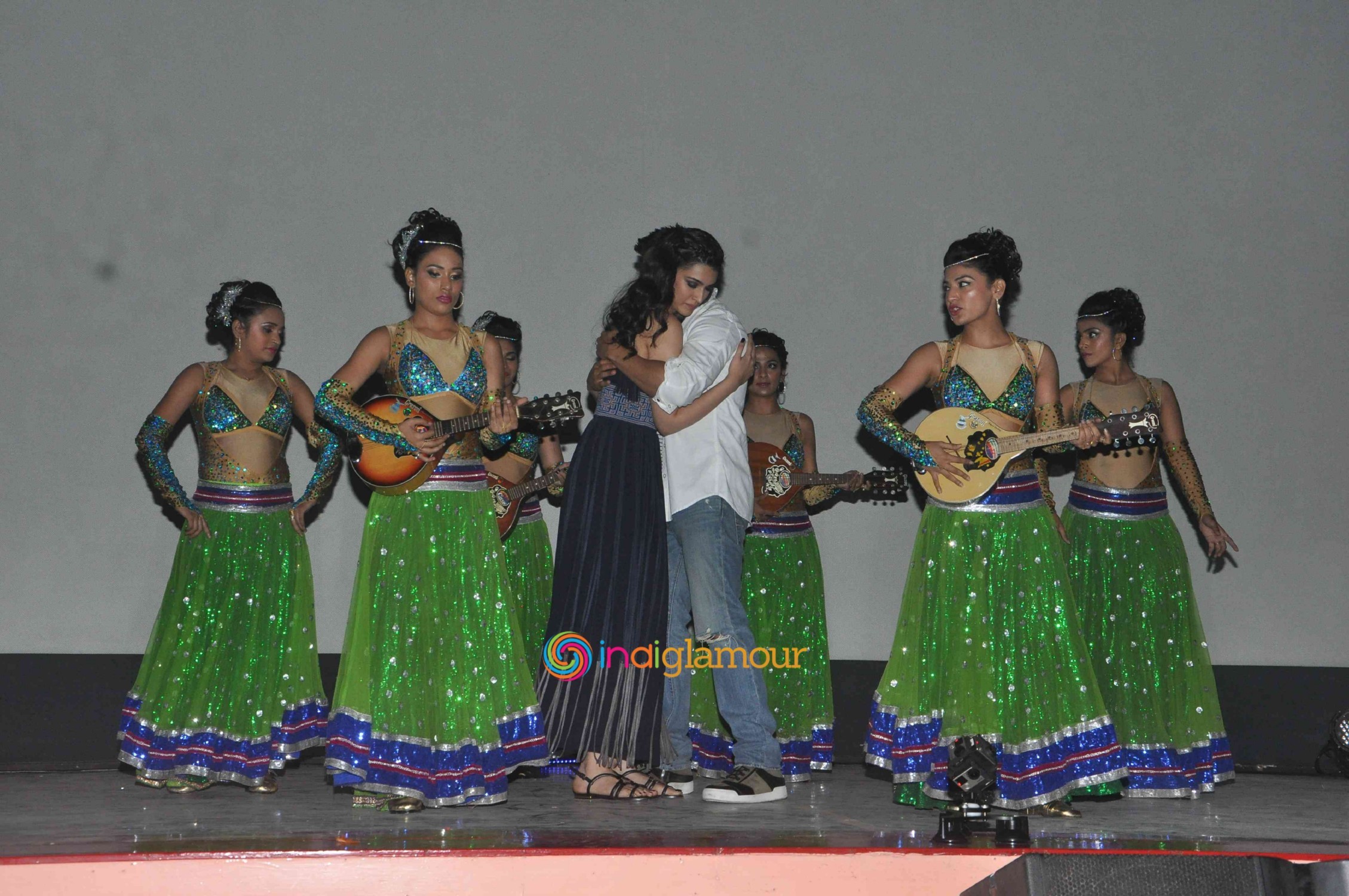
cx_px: 674
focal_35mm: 57
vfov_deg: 23.7
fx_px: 2133
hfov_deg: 35.1
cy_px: 448
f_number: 10
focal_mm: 38
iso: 1000
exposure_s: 1/200
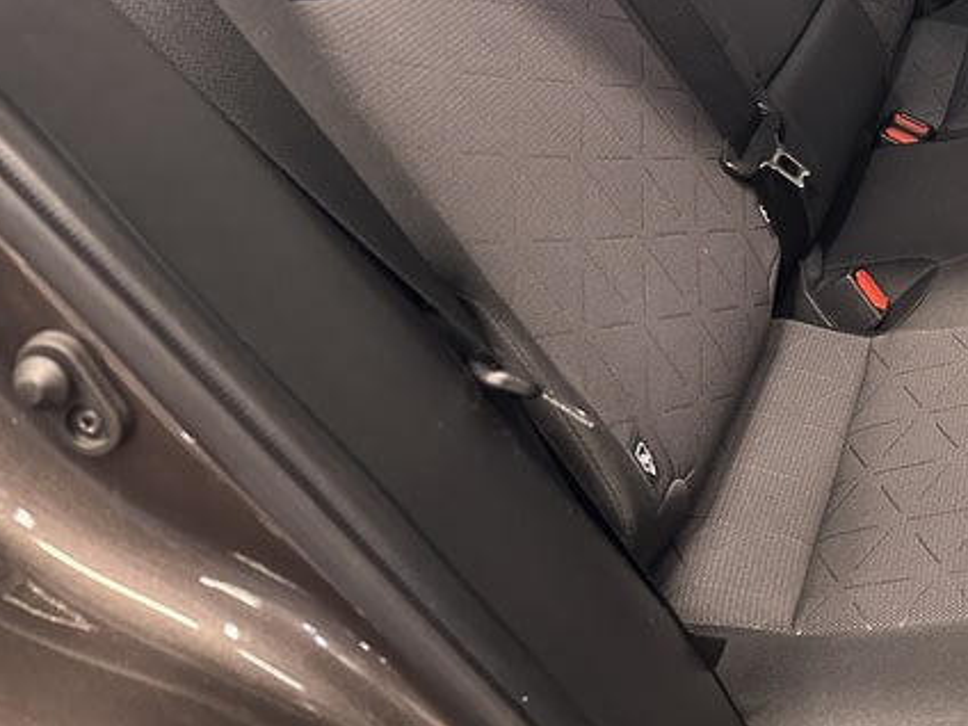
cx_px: 991
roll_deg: +1.2
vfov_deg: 26.8
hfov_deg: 33.9
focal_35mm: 51
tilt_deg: -17.6
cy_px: -17
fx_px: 1426
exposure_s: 1/50
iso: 400
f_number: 1.78
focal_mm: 6.86
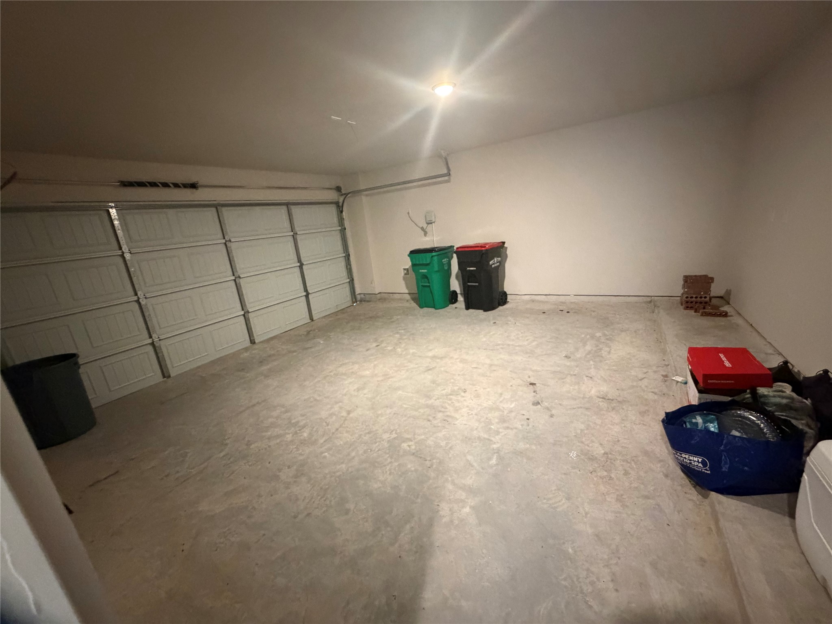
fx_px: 336
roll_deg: +7.2
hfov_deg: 102.1
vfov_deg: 85.7
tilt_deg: -13.7
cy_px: 312
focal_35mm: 14
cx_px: 416
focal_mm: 2.22
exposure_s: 1/40
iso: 1000
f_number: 2.2
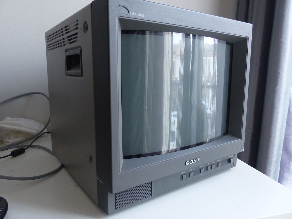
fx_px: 219
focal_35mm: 26
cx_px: 145
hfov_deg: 67.3
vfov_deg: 53.1
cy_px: 108
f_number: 2.8
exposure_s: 1/20
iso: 400
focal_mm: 4.5
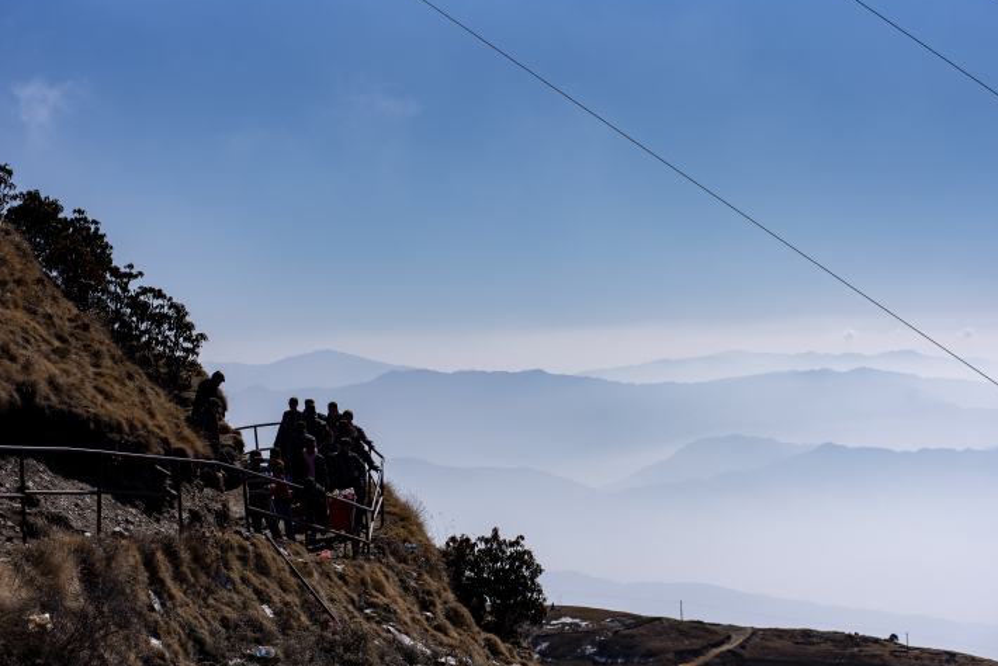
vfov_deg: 14.7
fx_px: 2579
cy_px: 320
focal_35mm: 93
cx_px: 495
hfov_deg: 21.9
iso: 125
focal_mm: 86
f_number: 5.6
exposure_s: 1/3200
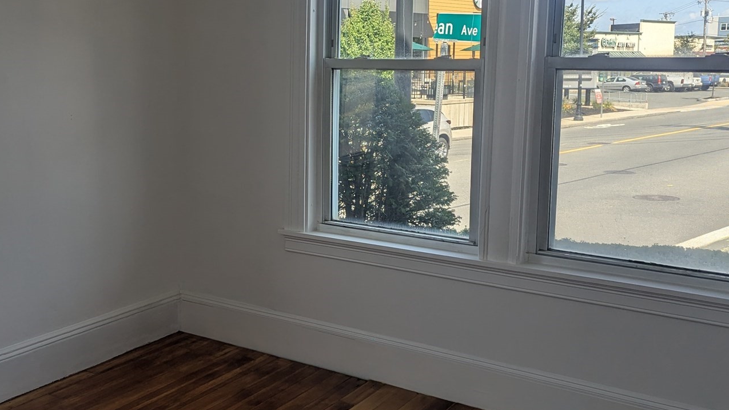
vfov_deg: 28.2
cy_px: 152
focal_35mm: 42
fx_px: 812
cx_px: 259
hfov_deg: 47.8
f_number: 1.85
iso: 50
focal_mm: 6.81
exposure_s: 1/898
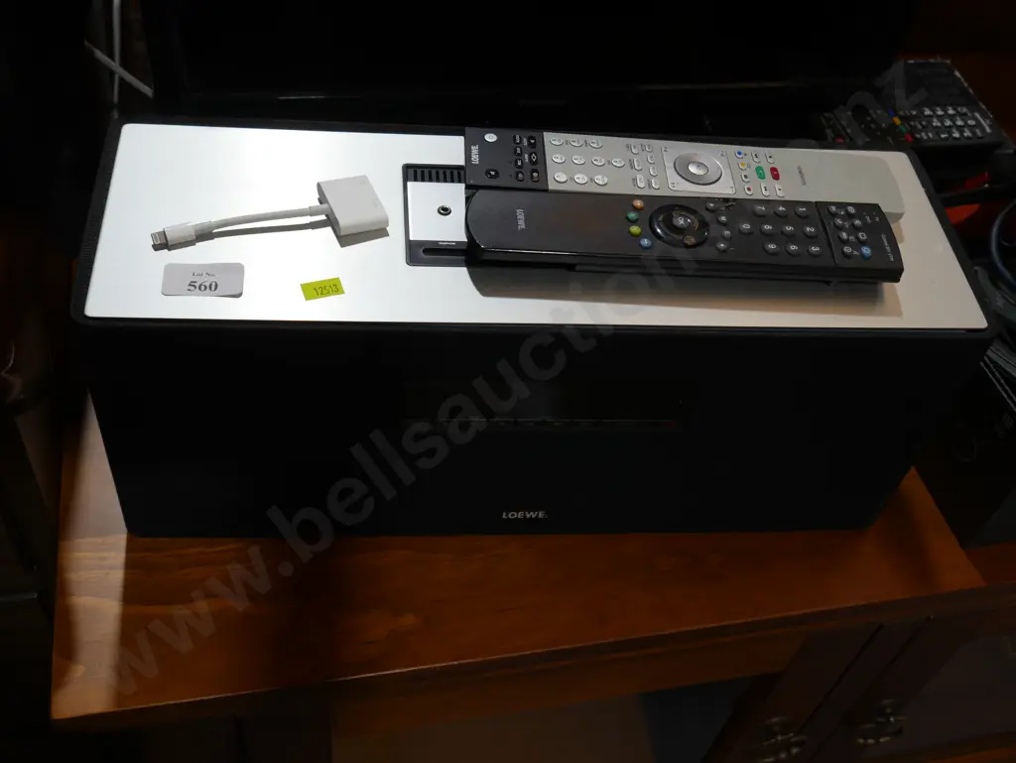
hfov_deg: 46.8
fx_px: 1175
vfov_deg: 36.0
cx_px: 508
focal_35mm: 40
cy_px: 382
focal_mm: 20
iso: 200
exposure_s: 1/60
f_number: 5.6
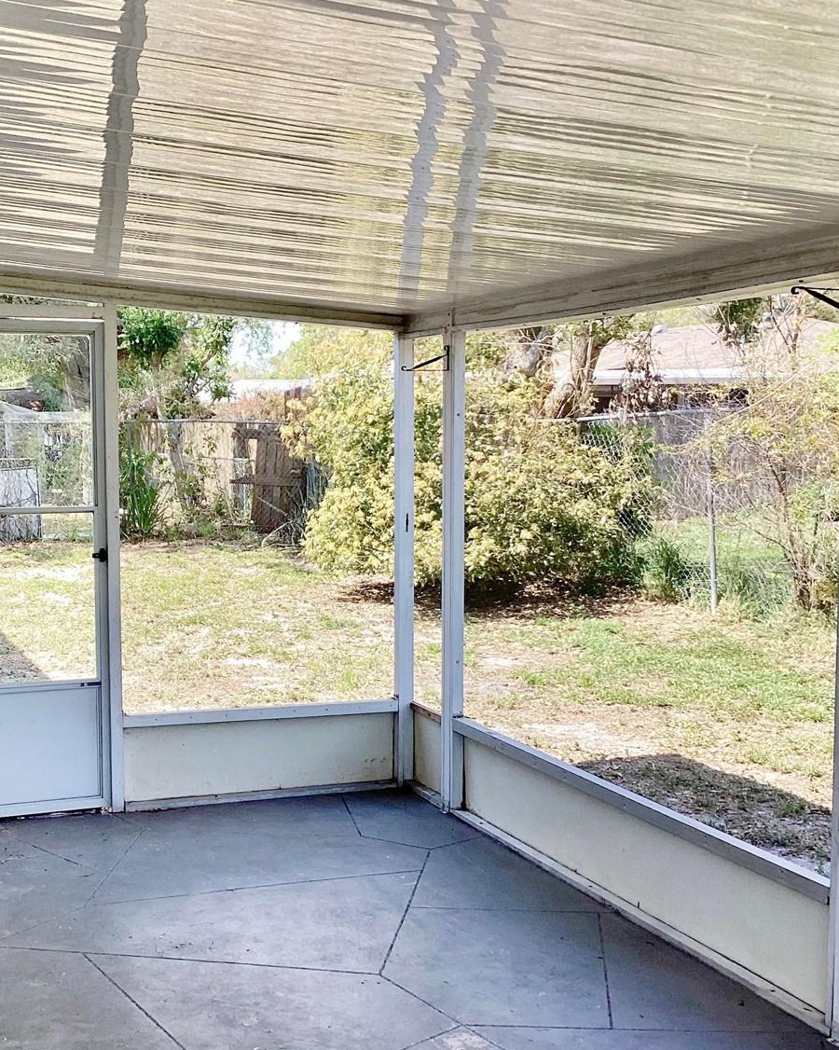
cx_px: 254
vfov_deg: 42.9
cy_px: 539
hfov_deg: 34.4
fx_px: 1335
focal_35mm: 43
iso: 25
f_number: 2.4
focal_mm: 3.3
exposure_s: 1/204
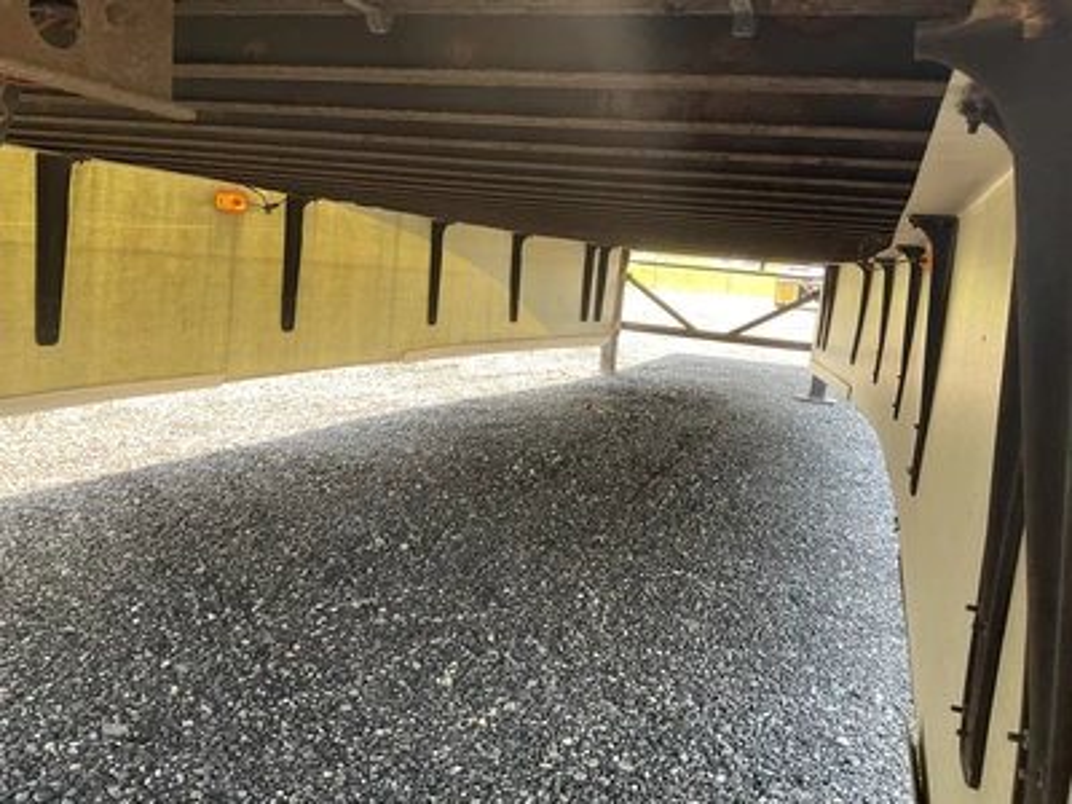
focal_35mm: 29
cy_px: 402
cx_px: 536
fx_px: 898
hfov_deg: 61.7
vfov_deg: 48.2
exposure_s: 1/122
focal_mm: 3
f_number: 1.8
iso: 50
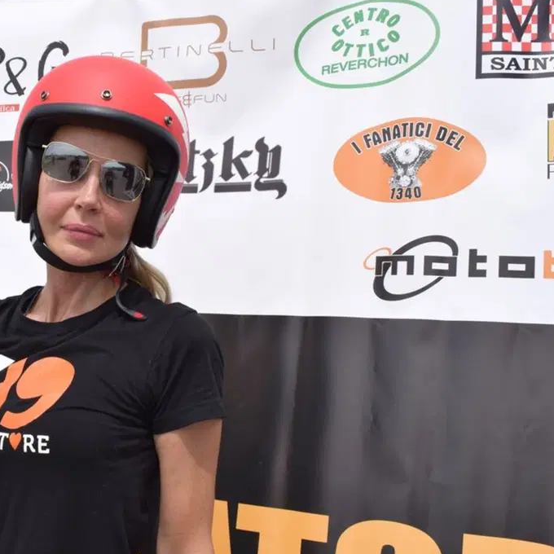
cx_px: 122
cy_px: 282
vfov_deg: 37.6
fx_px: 815
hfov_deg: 36.5
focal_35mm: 45
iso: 200
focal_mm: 20
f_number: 10
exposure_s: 1/400
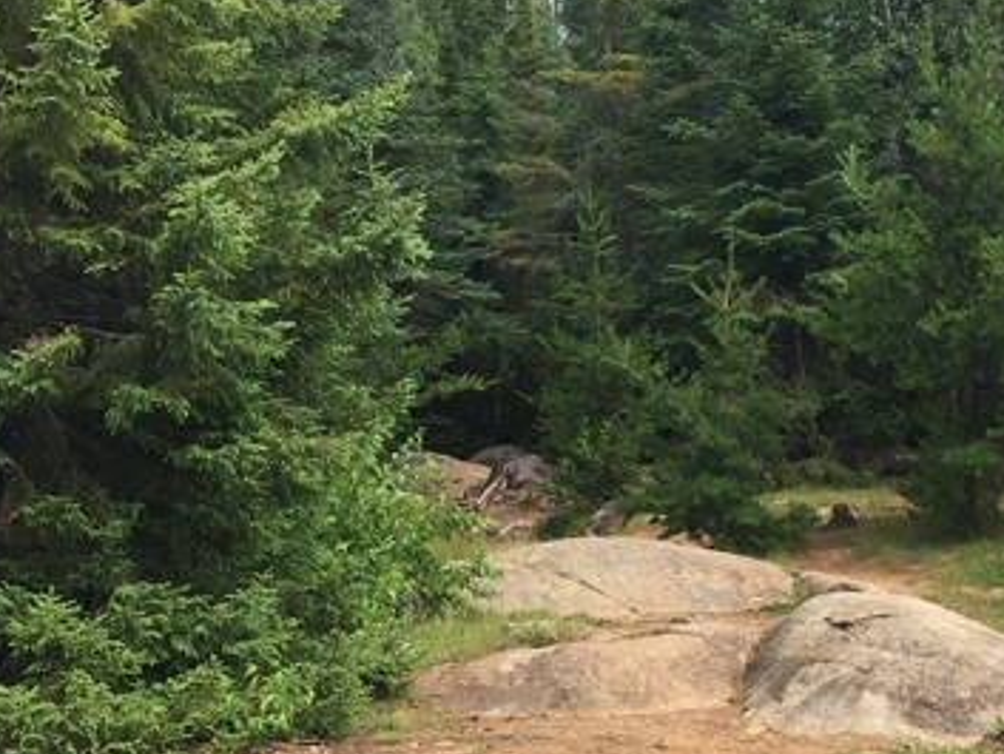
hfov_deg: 26.1
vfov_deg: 19.6
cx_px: 720
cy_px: 667
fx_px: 2147
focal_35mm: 74
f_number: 2.2
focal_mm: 4.15
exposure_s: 1/964
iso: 32
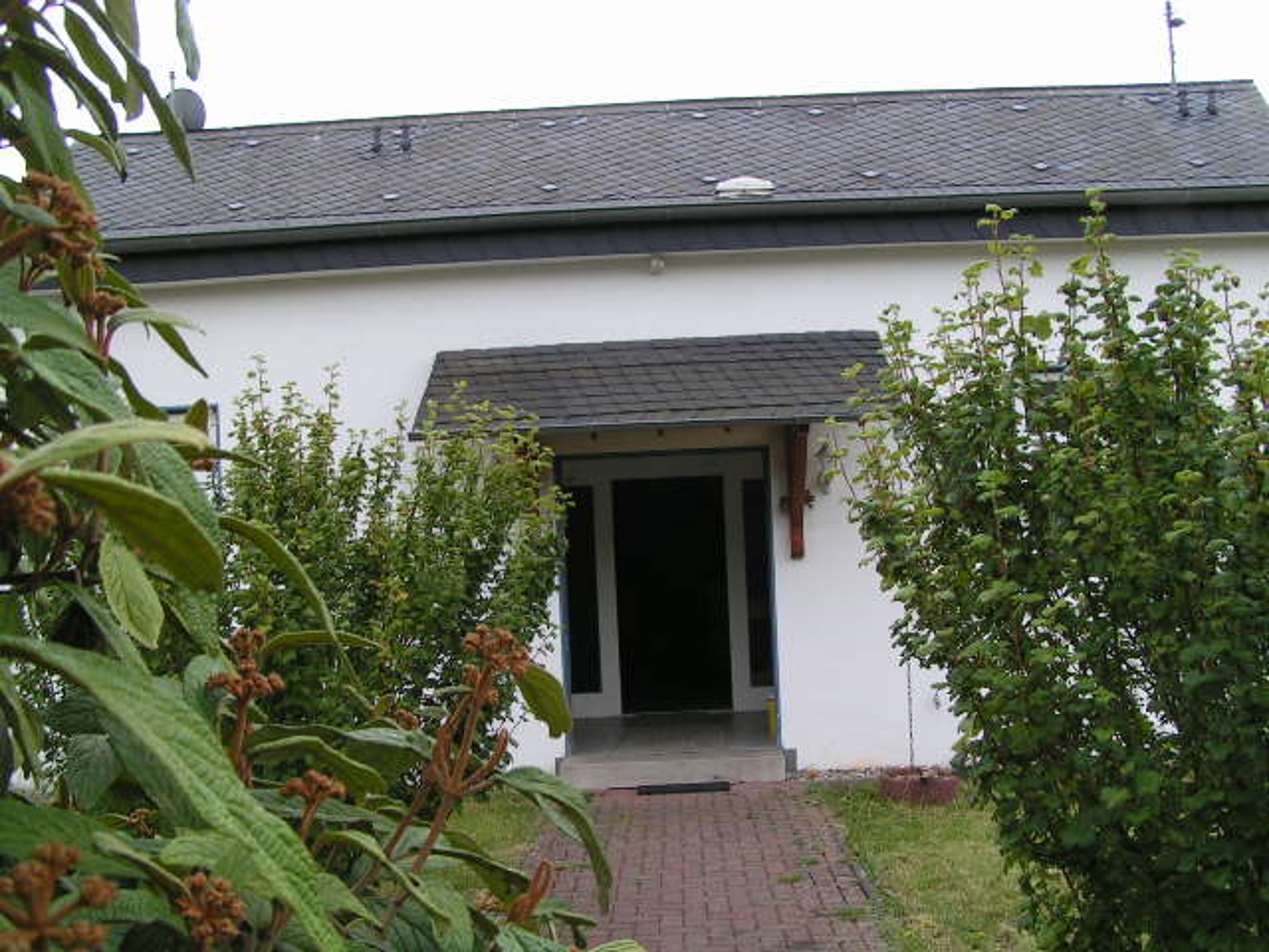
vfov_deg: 37.7
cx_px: 634
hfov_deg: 49.0
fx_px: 1393
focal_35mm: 38
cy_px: 476
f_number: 5.6
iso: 50
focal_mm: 5.8
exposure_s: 1/100
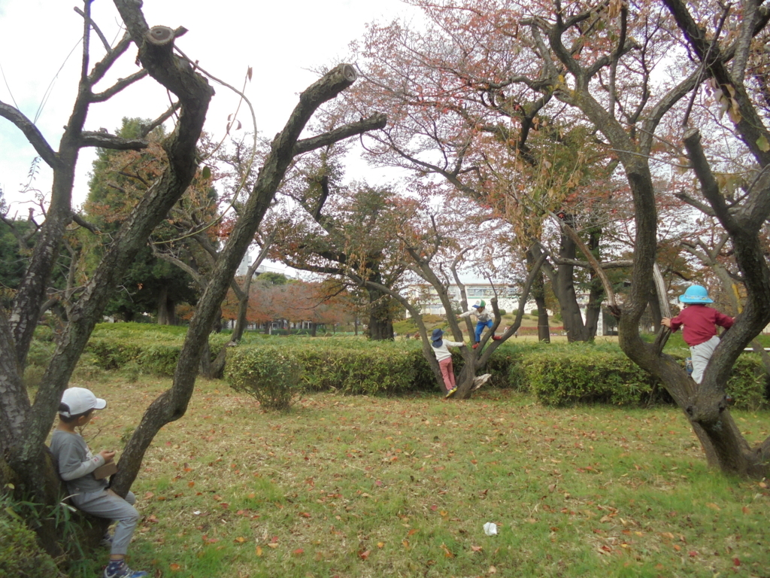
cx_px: 385
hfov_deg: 67.3
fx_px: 578
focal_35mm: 26
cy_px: 289
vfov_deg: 53.1
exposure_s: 1/400
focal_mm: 4.6
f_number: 3.5
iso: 100
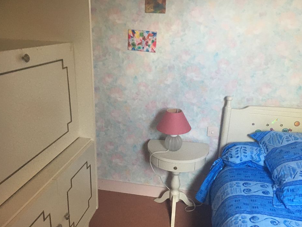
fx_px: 271
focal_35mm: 31
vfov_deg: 45.5
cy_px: 120
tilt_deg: -19.0
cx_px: 158
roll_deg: +0.3
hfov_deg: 58.3
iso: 200
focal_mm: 4.15
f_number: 2.2
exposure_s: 1/17
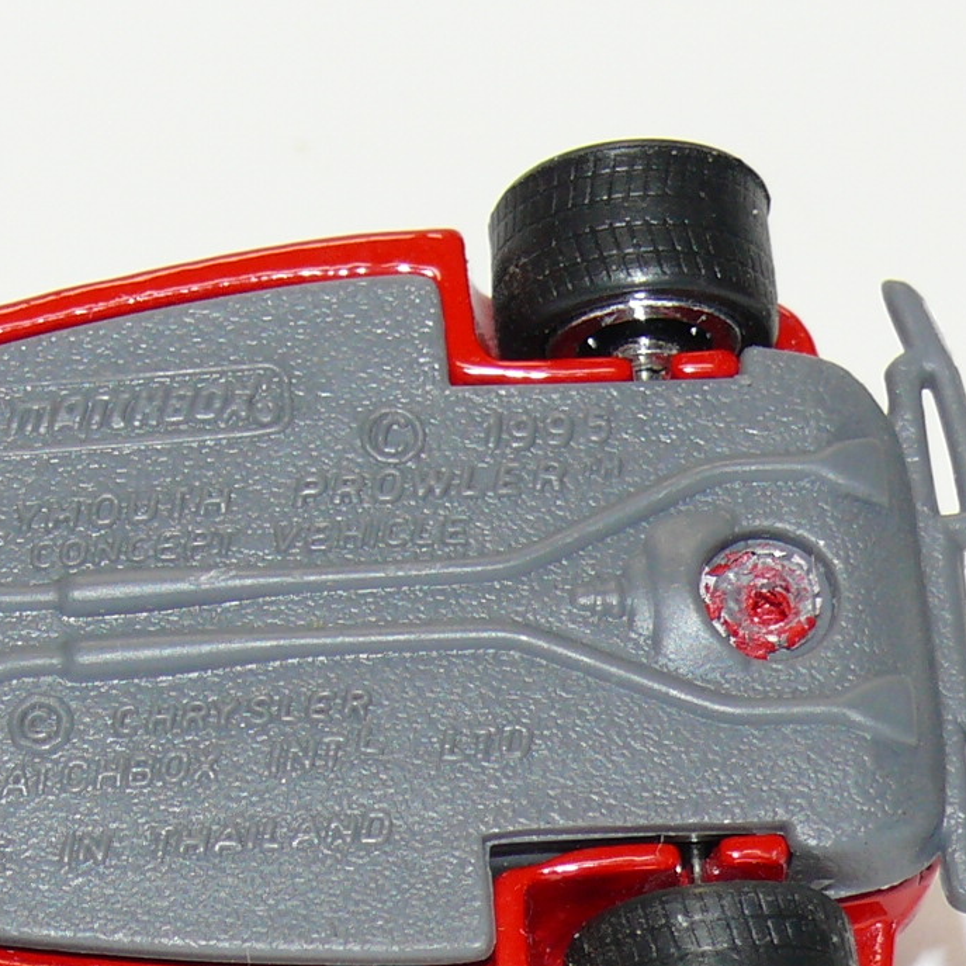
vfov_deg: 8.2
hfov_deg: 8.2
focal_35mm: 212
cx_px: 86
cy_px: 683
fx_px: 6693
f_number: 4
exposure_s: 1/30
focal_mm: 13.4
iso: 100
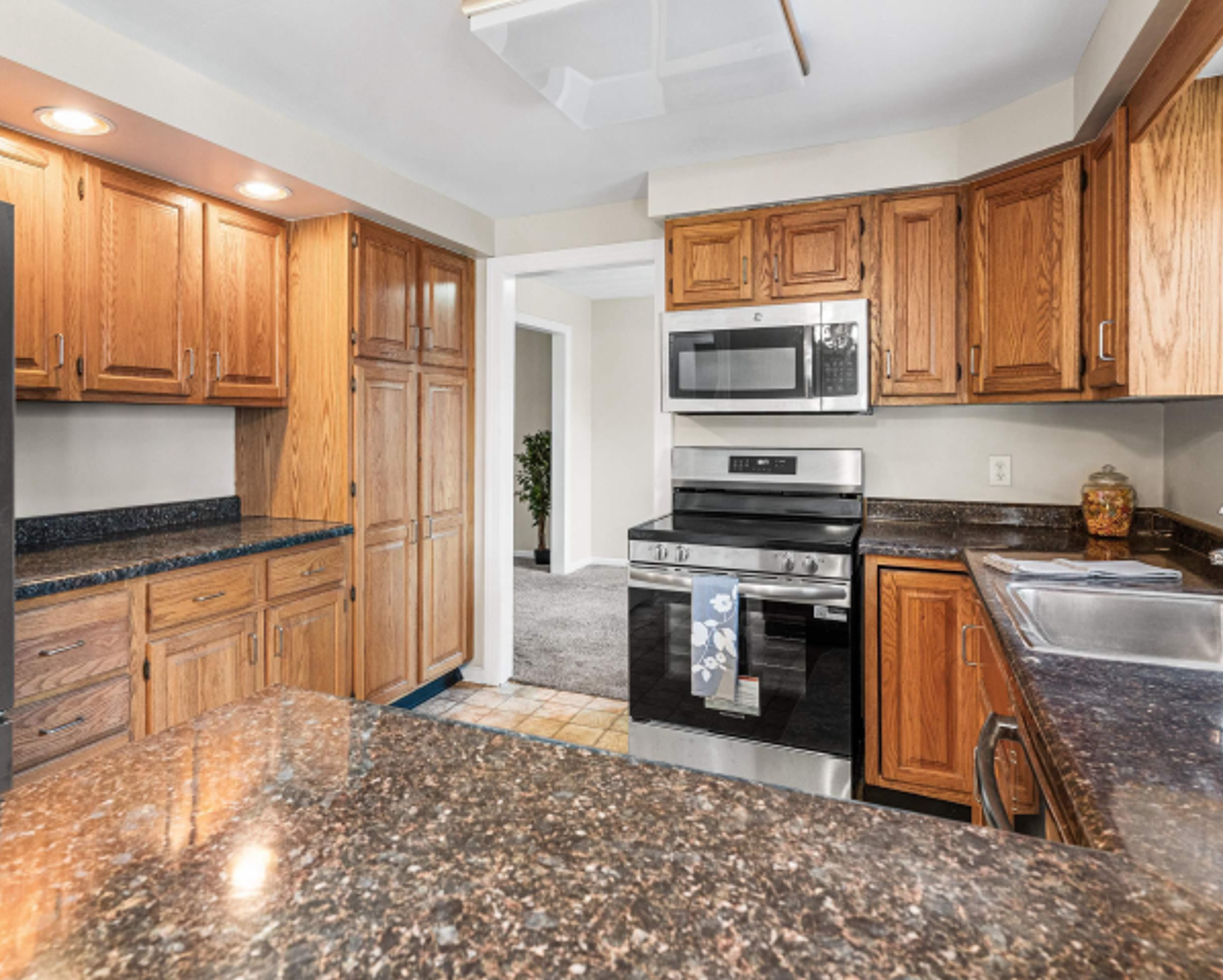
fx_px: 724
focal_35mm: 20
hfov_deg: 80.0
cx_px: 534
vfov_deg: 68.1
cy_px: 487
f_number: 5.6
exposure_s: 1/13
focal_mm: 17
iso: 640
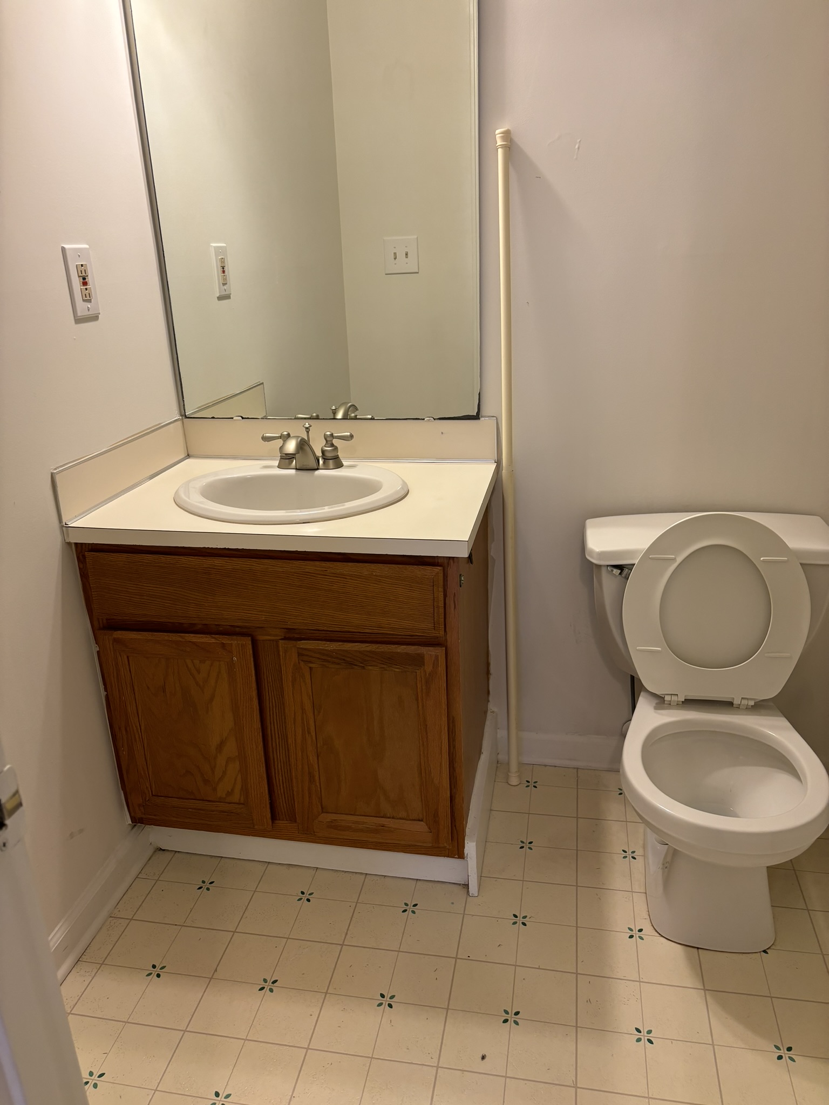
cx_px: 414
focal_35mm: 26
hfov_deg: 53.1
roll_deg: +1.9
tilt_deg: -20.0
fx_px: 830
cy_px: 552
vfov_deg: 67.3
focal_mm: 5.96
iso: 125
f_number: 1.6
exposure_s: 1/60
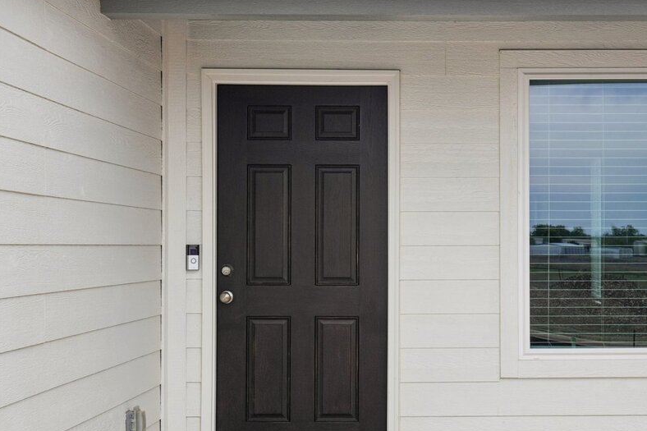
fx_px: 1294
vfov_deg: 18.9
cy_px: 227
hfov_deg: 27.7
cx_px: 479
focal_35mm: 72
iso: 200
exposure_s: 1/350
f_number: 8
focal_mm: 35
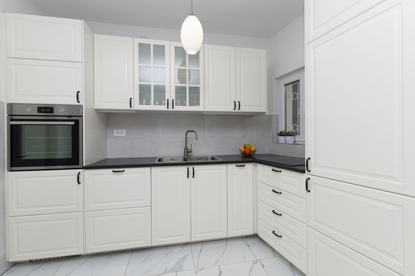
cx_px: 208
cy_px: 138
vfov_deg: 77.2
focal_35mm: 15
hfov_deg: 100.5
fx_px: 173
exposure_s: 1/200
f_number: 8
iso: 200
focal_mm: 10
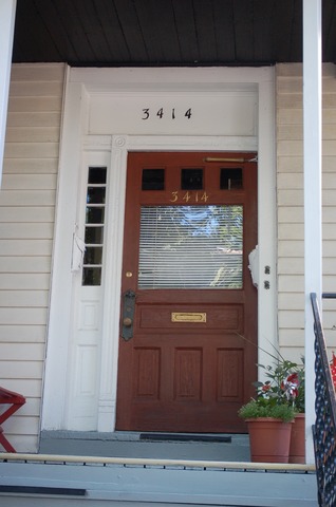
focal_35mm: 63
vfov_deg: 32.0
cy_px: 254
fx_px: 886
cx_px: 168
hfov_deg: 21.5
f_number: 5.3
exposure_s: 1/80
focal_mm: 42
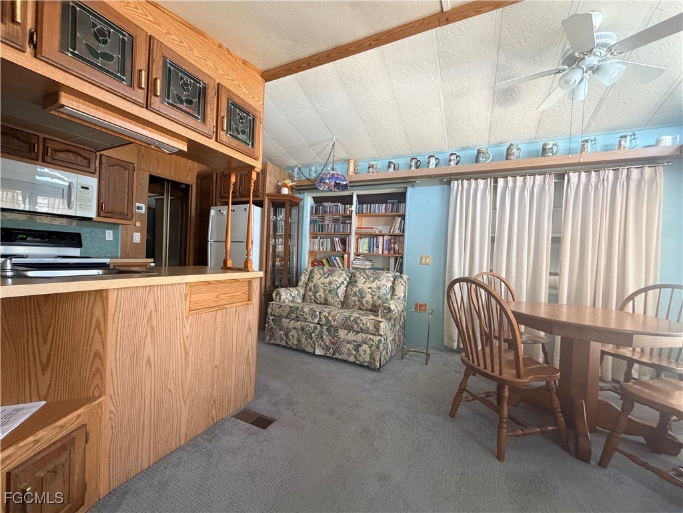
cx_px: 342
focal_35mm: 14
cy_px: 256
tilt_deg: -1.5
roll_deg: -2.2
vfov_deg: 85.7
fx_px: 276
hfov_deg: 102.1
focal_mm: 2.22
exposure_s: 1/119
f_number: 2.2
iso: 320
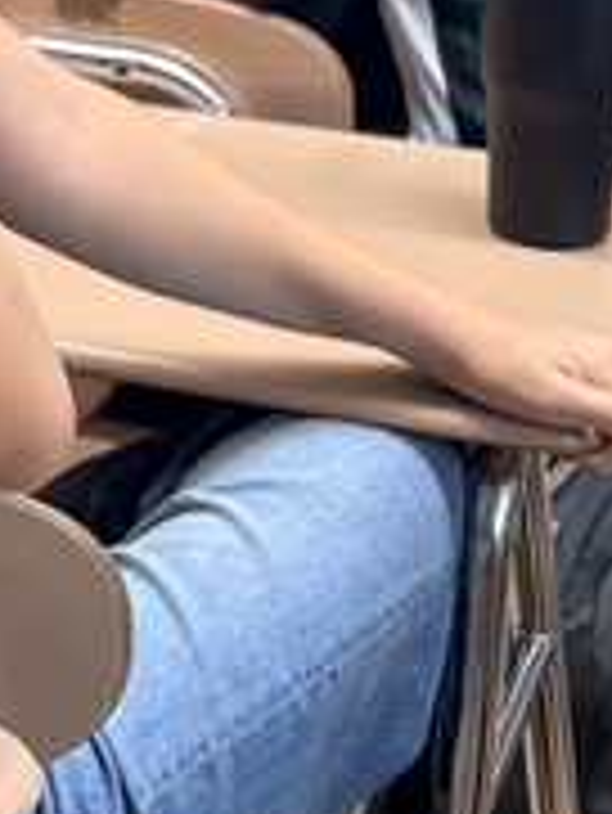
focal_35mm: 147
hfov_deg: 9.6
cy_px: 18
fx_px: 3461
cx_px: -522
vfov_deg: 13.3
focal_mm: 5.96
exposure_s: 1/60
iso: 160
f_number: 1.6
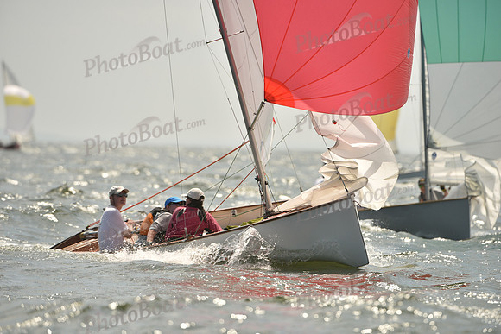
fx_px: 5568
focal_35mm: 400
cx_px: 250
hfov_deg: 5.2
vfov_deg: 3.4
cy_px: 167
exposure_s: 1/2000
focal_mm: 400
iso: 250
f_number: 5.6
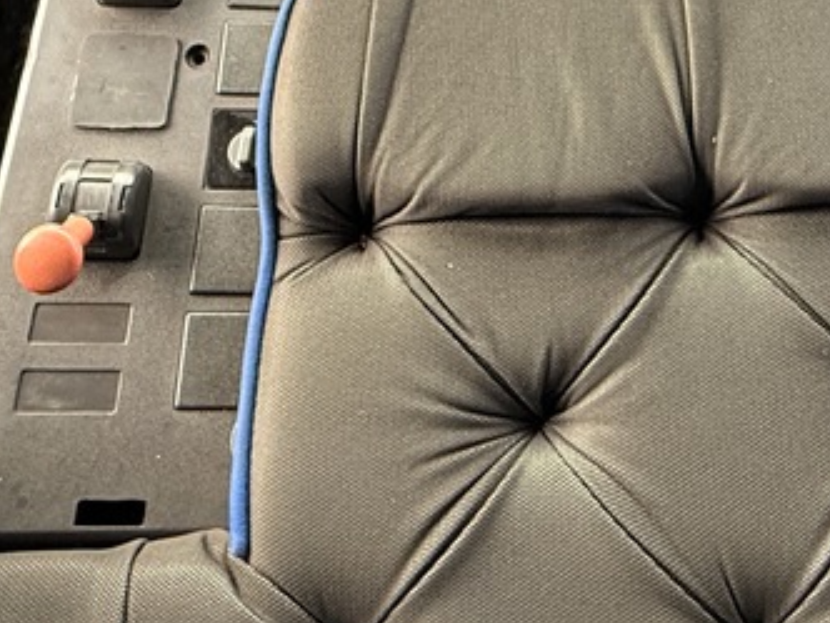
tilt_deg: -56.9
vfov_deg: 25.1
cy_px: -238
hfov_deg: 39.4
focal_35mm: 48
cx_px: 516
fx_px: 1151
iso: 320
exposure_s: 1/68
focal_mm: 2.22
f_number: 2.2
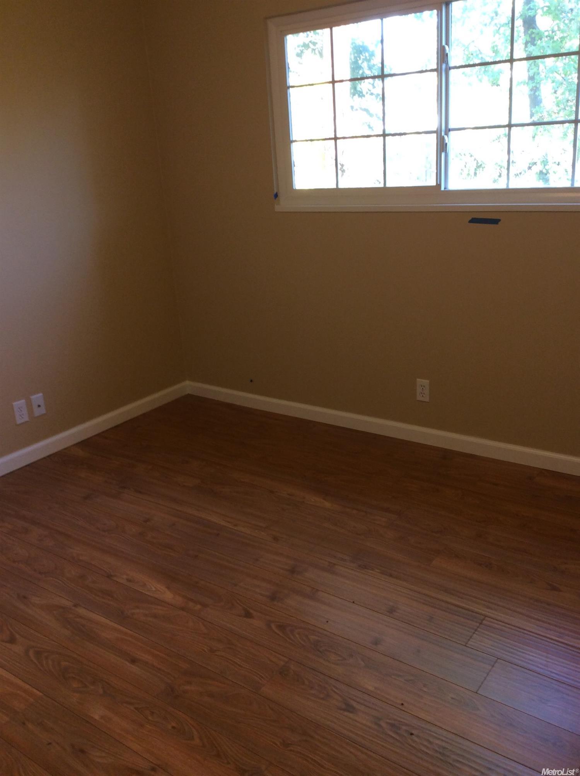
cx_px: 290
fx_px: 717
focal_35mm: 32
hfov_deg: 44.1
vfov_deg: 56.9
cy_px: 388
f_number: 2.4
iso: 50
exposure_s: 1/25
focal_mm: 3.3
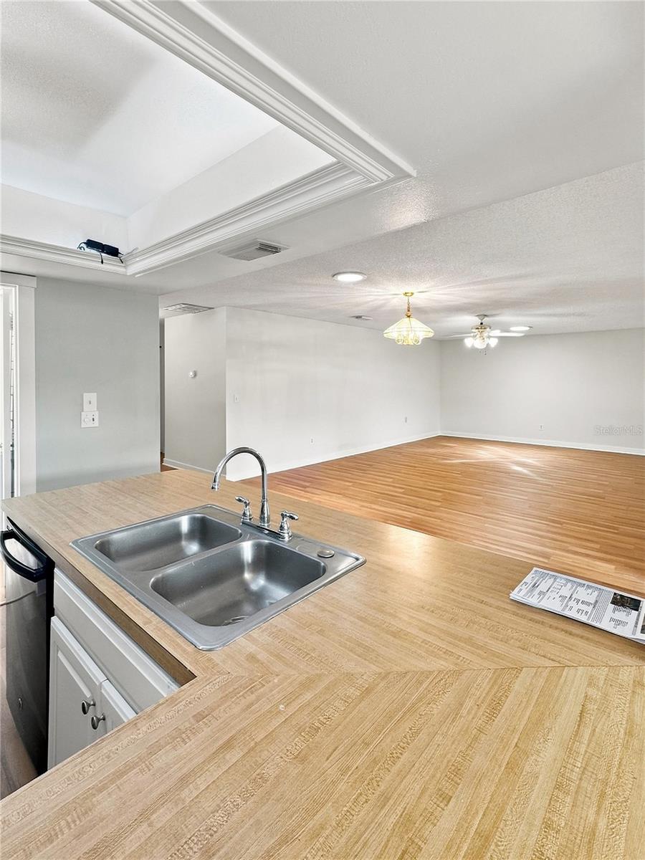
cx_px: 322
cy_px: 430
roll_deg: -1.1
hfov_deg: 85.7
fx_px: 348
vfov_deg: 102.1
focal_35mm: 14
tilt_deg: -7.5
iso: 200
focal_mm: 2.2
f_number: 2.2
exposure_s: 1/60
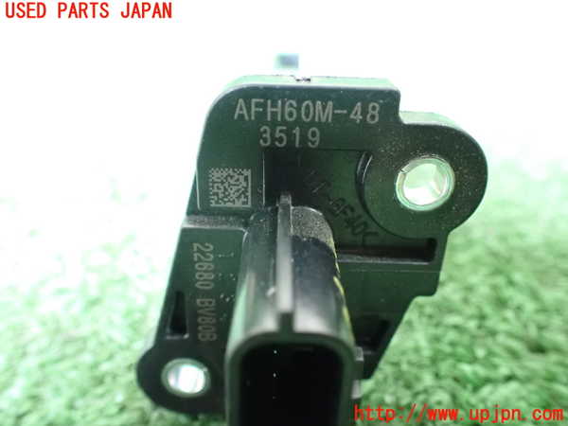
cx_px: 284
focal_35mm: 30
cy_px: 213
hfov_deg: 60.0
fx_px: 492
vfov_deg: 46.8
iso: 1600
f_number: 2.3
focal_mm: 5.4
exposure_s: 1/30
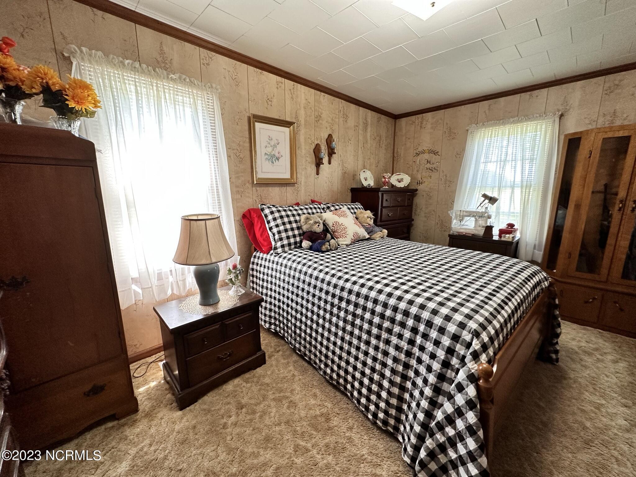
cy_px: 238
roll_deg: -0.4
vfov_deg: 85.7
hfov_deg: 102.1
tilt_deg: -11.1
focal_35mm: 14
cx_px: 318
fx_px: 257
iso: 160
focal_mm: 2.22
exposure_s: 1/60
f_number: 2.2
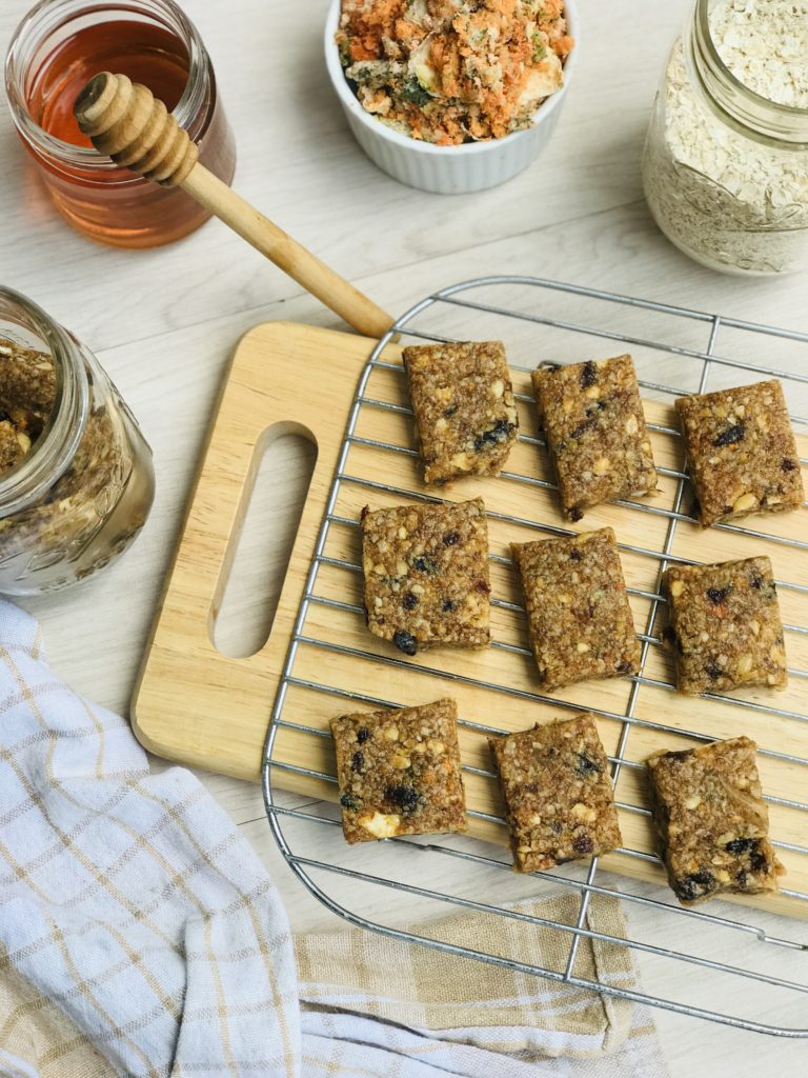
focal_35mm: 57
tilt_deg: -77.3
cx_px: 404
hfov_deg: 25.7
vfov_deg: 33.8
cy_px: 539
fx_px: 1774
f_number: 2.8
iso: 25
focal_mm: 6.6
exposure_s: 1/95
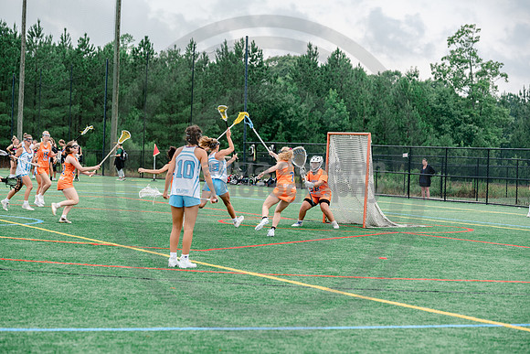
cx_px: 265
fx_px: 1708
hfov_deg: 17.6
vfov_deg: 11.8
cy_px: 177
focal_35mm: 116
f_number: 4.5
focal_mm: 116
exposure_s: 1/320
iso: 250
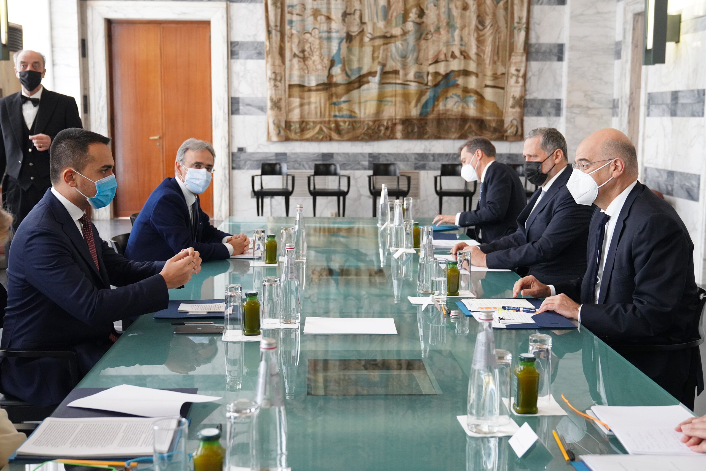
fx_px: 706
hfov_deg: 53.1
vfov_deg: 36.9
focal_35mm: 36
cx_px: 353
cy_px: 236
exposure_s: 1/400
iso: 3200
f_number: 4
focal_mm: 36
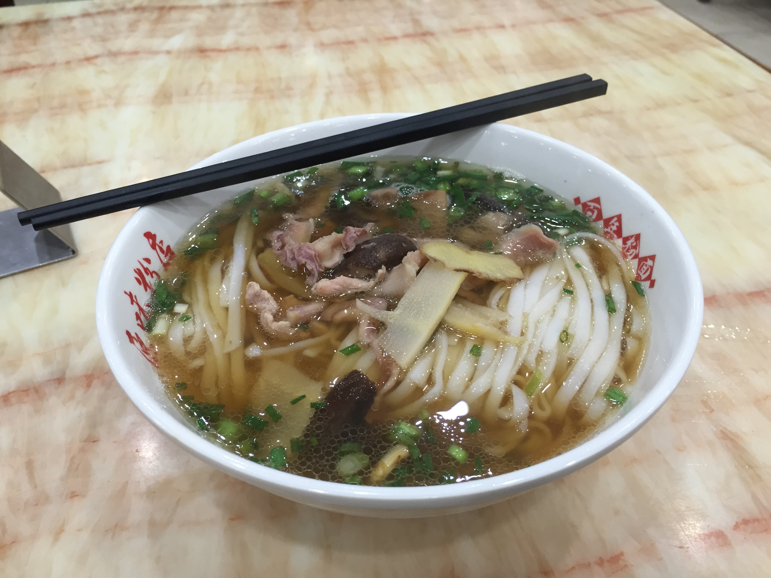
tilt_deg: -41.5
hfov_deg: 61.7
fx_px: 646
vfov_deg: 48.2
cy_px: 289
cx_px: 386
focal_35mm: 29
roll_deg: -0.4
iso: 80
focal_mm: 4.15
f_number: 2.2
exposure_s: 1/30
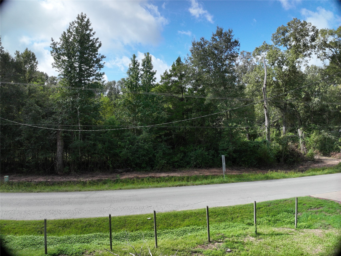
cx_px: 170
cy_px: 128
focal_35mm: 24
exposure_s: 1/2000
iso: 270
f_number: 2.8
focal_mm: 12.29
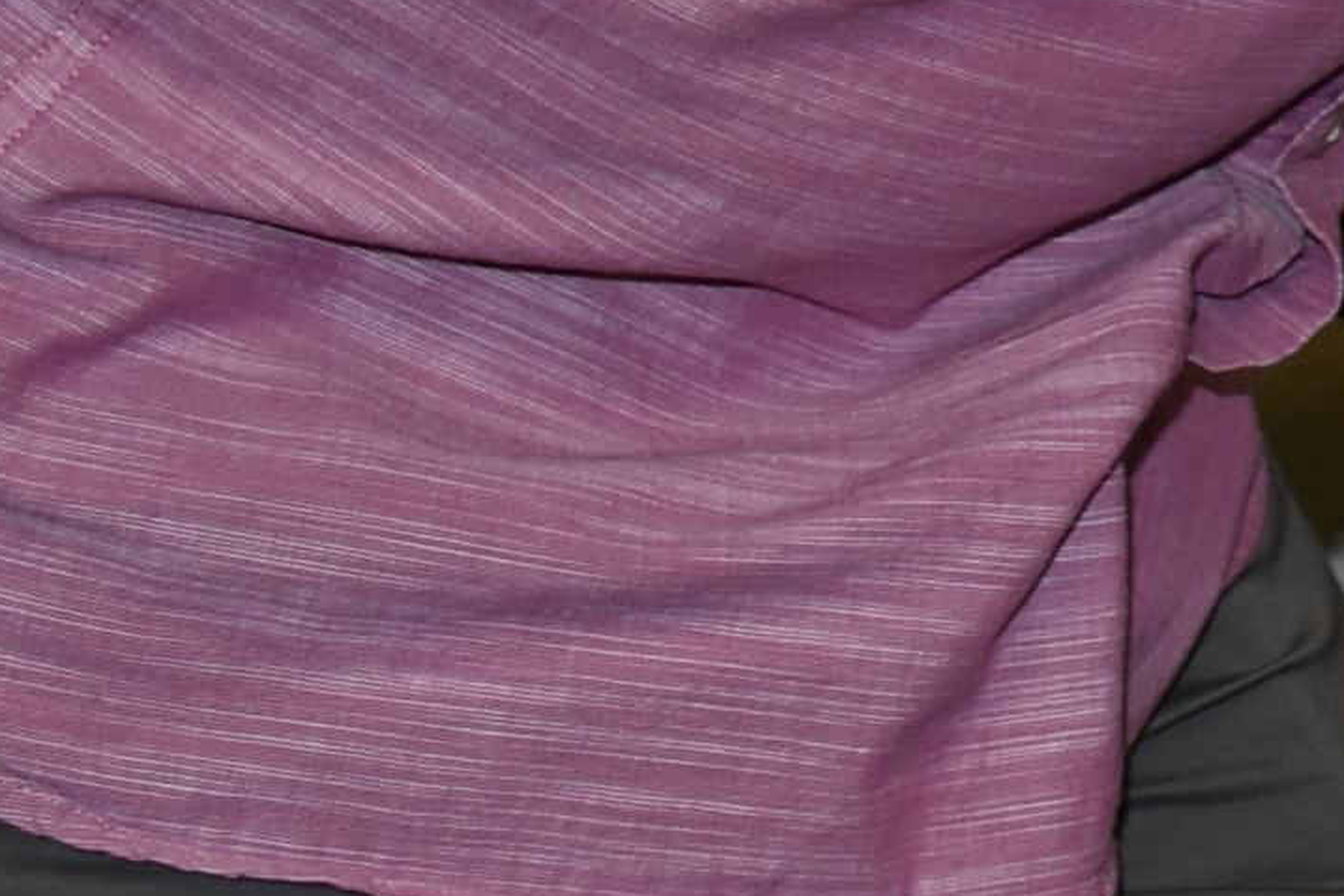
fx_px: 6310
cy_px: -778
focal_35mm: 169
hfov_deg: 10.2
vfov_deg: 7.8
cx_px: 3480
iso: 200
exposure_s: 1/60
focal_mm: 18
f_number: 3.5
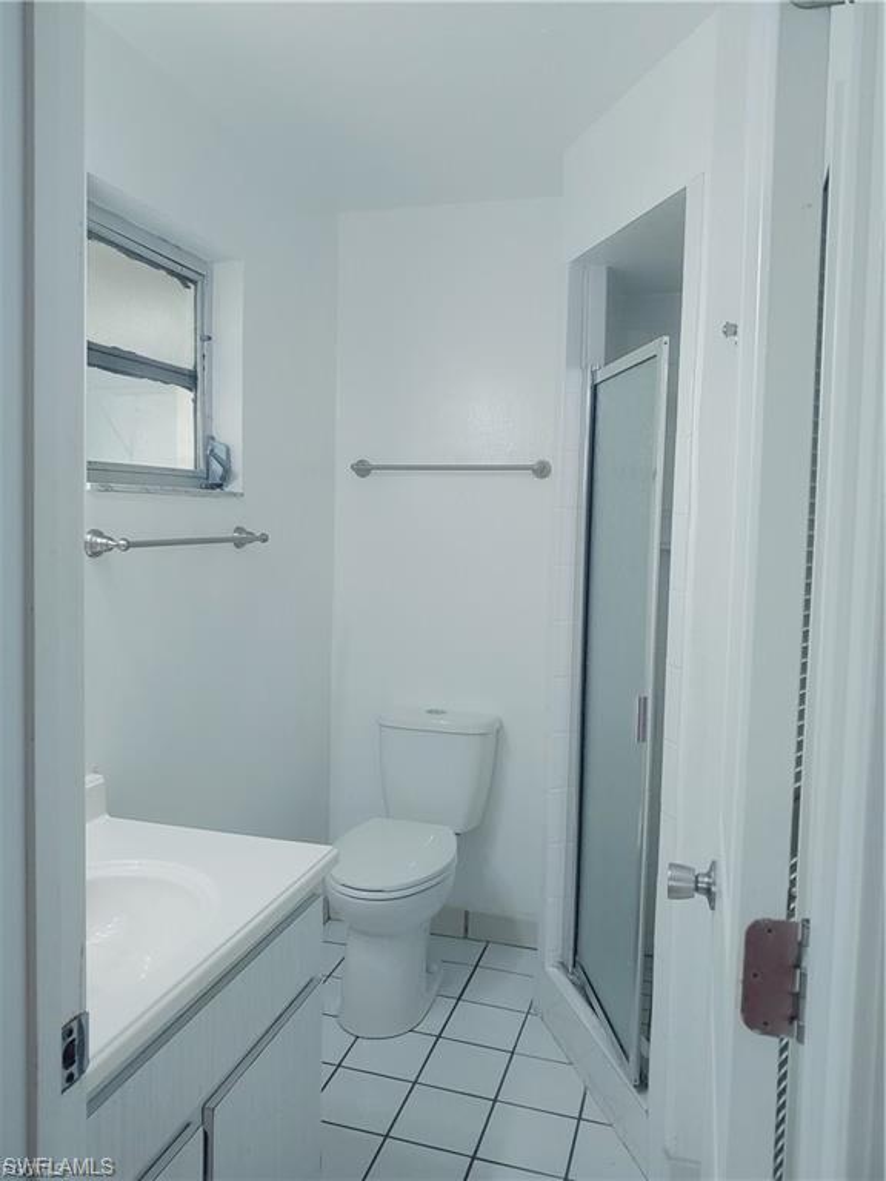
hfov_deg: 54.9
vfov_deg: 69.4
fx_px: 853
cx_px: 443
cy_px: 590
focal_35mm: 25
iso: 100
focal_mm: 4.23
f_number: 1.5
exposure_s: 1/120
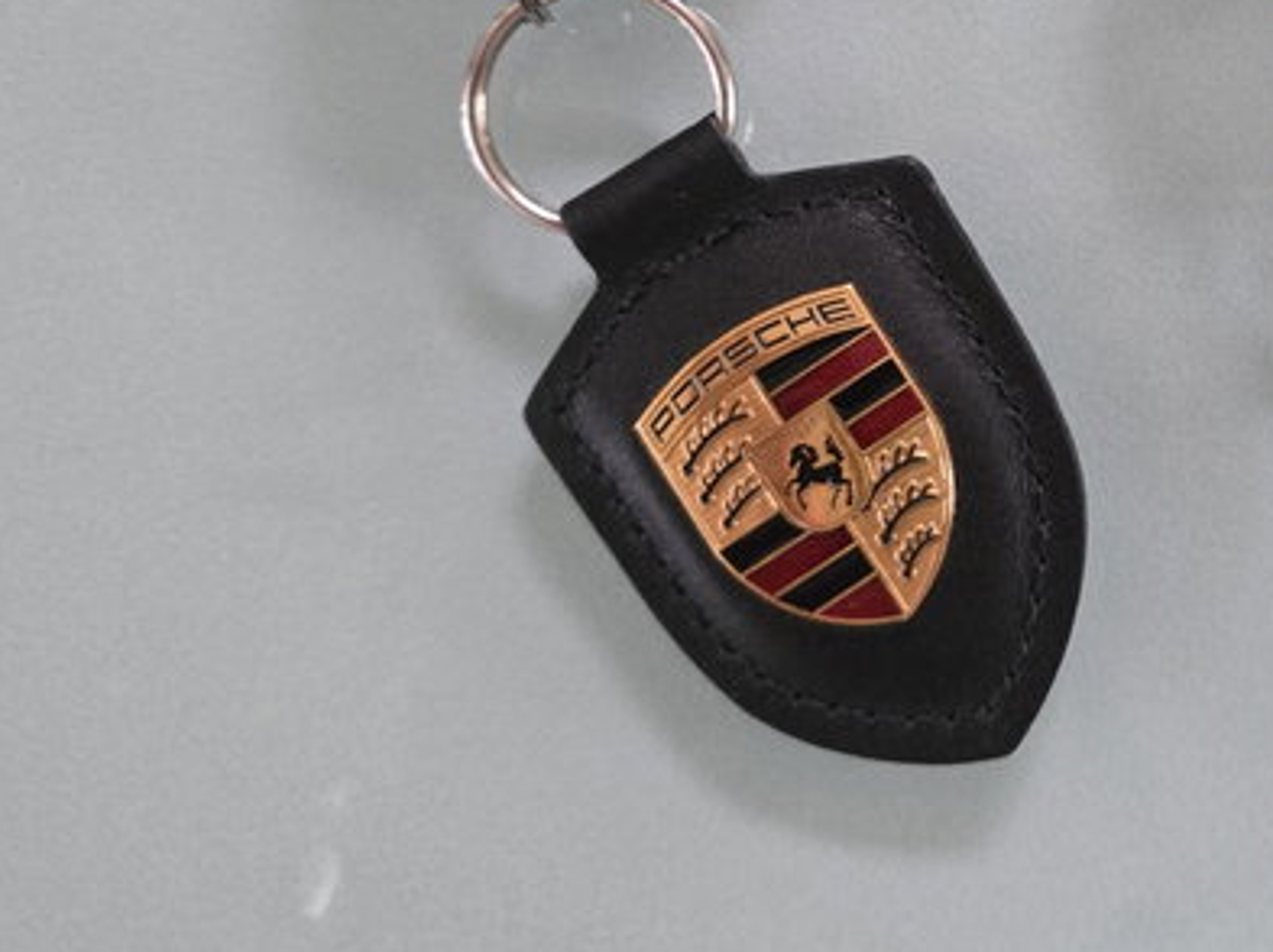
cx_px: 1160
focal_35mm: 45
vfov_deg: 30.8
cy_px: 107
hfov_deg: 39.0
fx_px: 1653
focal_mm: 6.3
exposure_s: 1/101
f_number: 1.7
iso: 1250
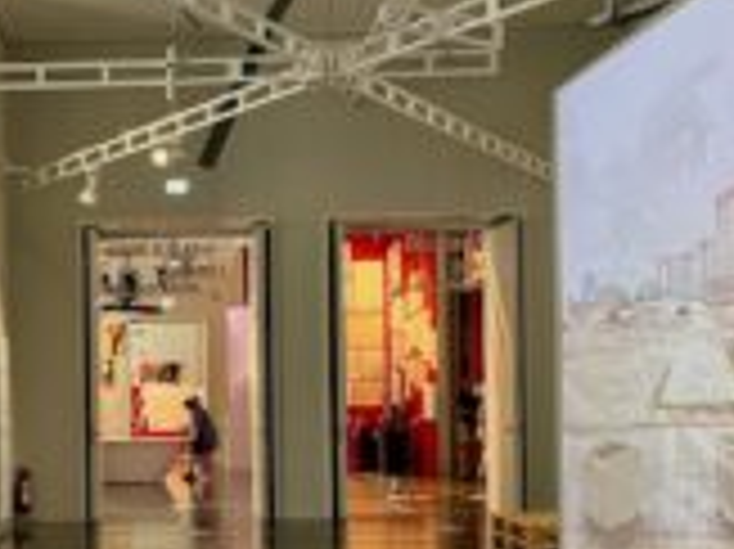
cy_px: 400
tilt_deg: +0.4
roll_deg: +0.7
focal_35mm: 64
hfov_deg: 28.9
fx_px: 1356
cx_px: 59
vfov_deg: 22.7
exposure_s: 1/60
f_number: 1.6
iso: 400
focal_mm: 5.1
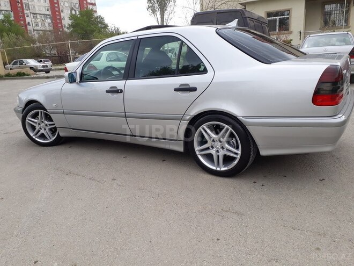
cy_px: 133
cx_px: 177
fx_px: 276
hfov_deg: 65.3
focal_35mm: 27
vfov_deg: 51.4
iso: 40
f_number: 1.9
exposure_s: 1/454
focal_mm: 3.6
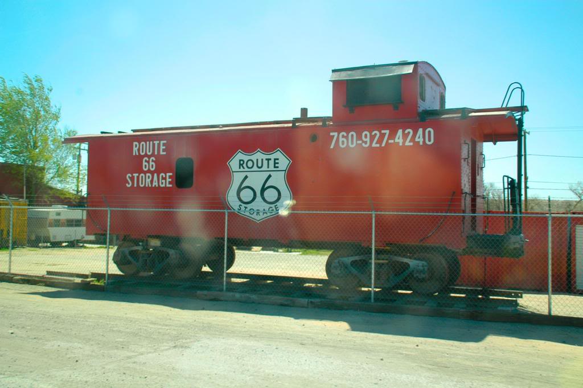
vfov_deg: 35.4
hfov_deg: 51.3
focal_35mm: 38
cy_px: 194
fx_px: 607
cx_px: 292
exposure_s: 1/1250
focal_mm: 25
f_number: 4
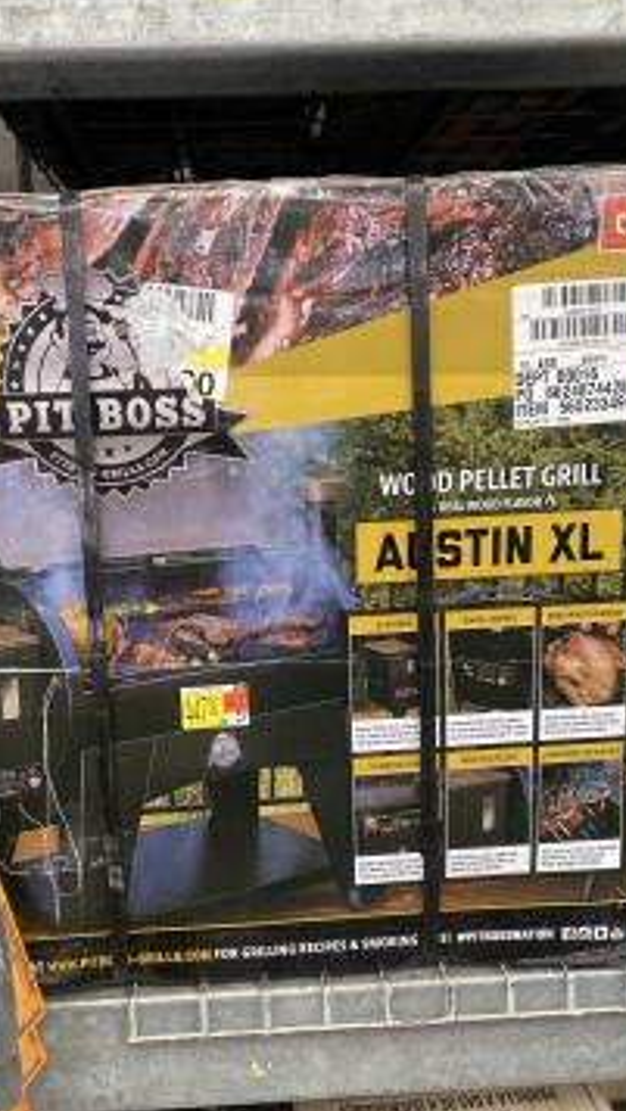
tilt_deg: -10.6
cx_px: 249
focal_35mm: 29
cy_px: 560
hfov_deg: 40.0
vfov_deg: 66.1
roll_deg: +2.7
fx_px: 855
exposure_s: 1/121
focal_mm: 4.25
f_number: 1.8
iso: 100
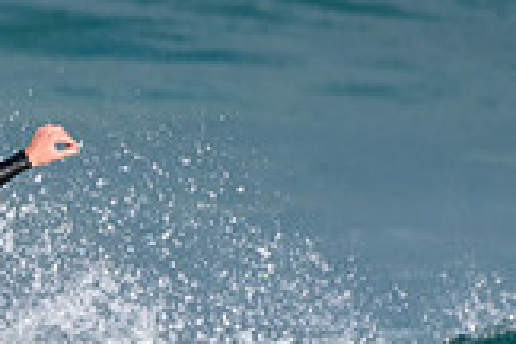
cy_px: 549
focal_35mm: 2686
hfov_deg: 0.8
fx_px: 38496
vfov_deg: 0.5
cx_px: -32
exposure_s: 1/2000
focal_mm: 500
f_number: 5.6
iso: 360
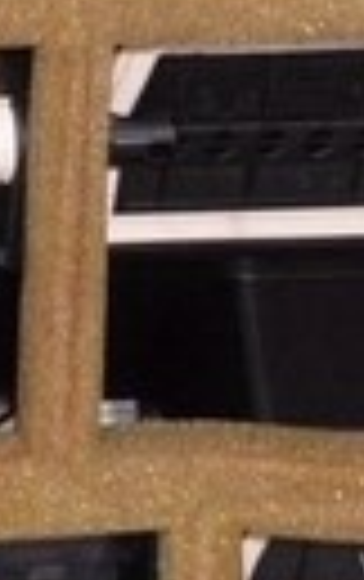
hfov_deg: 4.4
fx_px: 4588
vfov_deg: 7.2
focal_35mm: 290
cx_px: -638
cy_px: 173
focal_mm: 24
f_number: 8
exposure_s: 1/200
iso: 1600
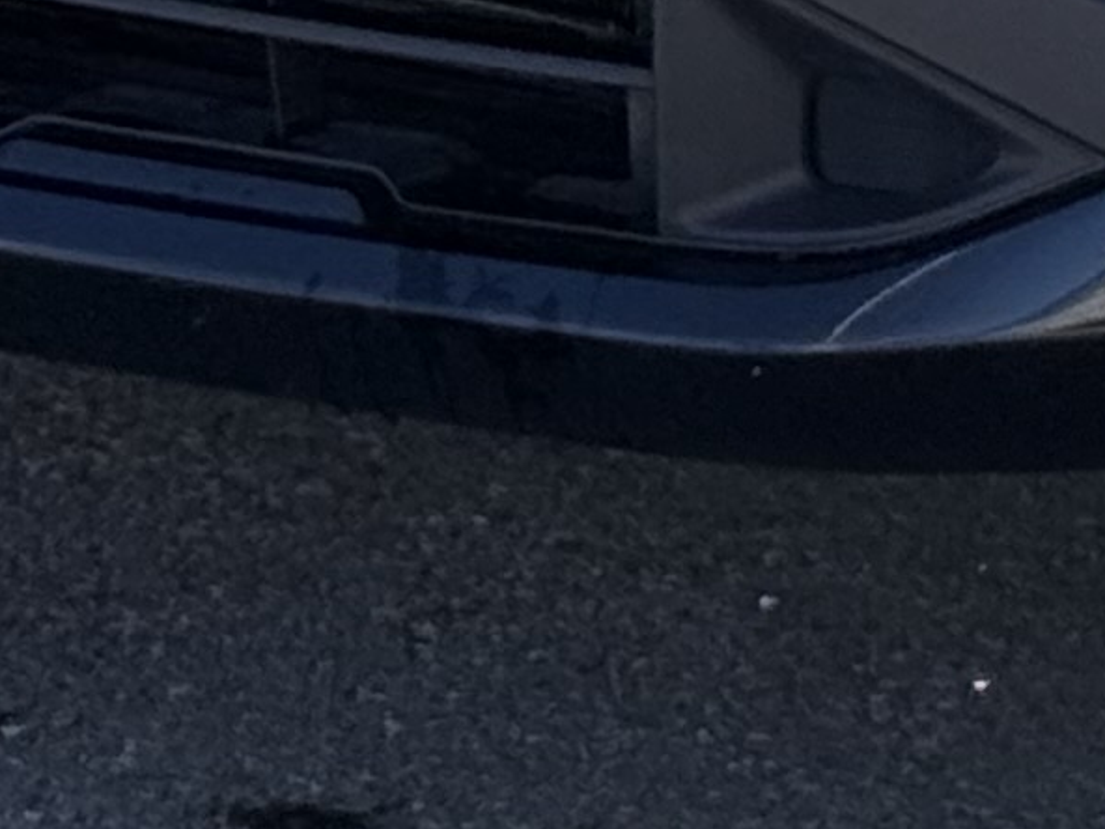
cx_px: 1818
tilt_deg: -4.8
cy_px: -1680
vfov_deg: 4.4
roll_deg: -1.3
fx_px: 10438
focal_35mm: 327
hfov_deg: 6.0
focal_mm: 6.76
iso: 100
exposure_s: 1/2088
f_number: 1.78
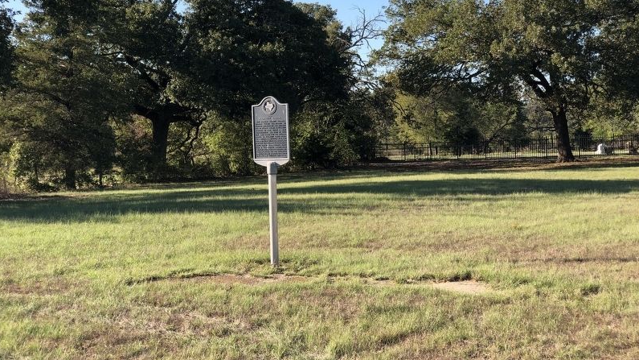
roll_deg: +1.0
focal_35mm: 57
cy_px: 139
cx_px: 318
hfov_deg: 36.6
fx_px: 966
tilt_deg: +0.6
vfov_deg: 21.0
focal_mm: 6
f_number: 2.4
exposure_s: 1/501
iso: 16
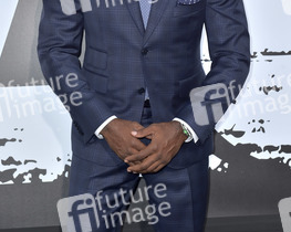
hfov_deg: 19.2
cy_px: 44
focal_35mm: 100
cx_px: 147
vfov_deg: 15.3
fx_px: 861
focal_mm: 70
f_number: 6.3
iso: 250
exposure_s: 1/200
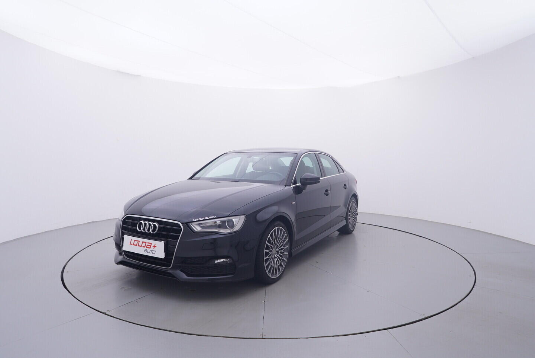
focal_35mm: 22
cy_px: 179
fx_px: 335
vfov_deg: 56.2
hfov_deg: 77.3
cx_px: 268
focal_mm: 15
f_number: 5
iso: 200
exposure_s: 1/80
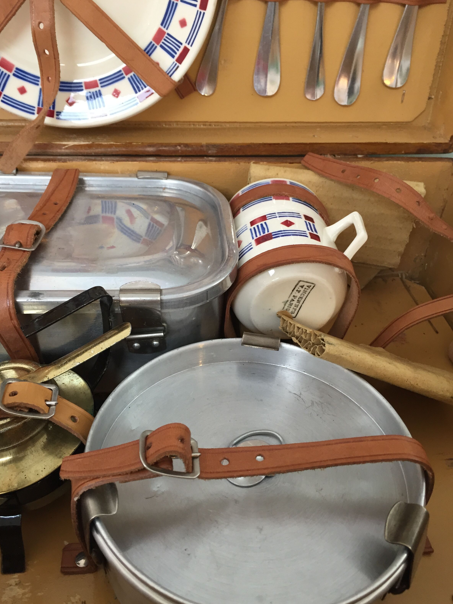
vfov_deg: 60.0
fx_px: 523
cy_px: 310
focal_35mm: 30
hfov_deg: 46.8
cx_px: 219
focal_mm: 4.15
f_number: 2.2
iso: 125
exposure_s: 1/33
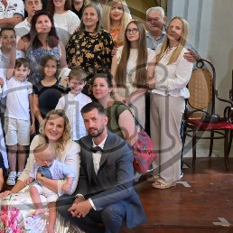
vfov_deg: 27.7
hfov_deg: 26.2
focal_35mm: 62
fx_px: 472
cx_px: -4
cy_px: 98
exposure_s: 1/125
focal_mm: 29
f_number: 4.5
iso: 4000
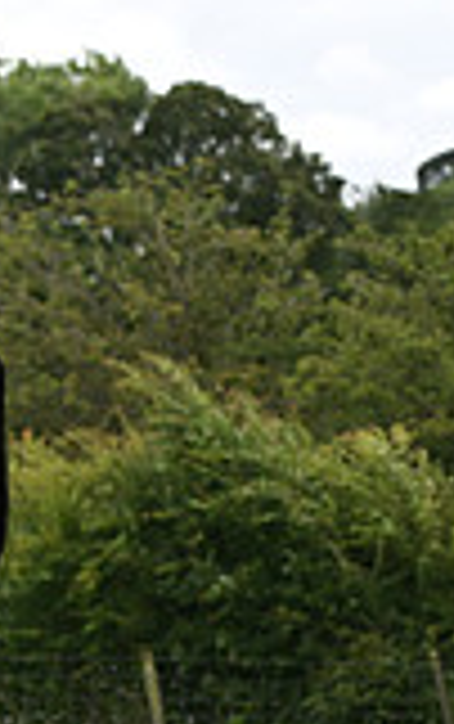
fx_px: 6654
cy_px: 380
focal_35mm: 337
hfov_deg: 3.8
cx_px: -629
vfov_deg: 6.2
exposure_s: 1/1250
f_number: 4.5
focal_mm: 92
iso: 360
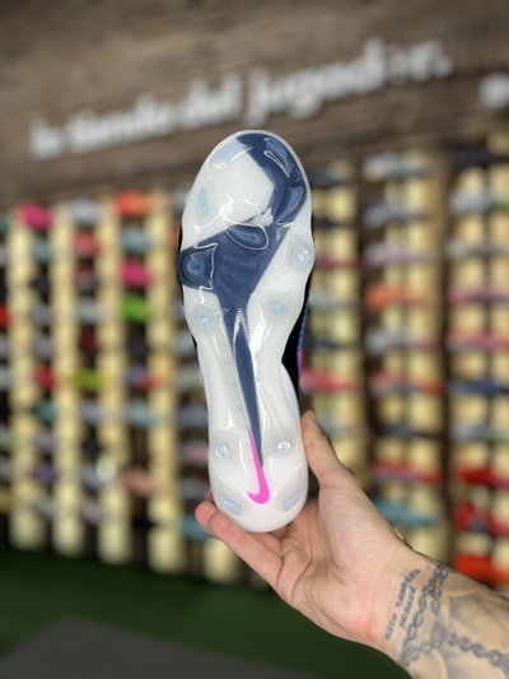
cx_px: 254
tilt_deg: -0.2
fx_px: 510
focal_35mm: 26
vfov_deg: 67.3
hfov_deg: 53.1
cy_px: 340
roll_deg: +0.8
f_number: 1.5
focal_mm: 5.7
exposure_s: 1/100
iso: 64
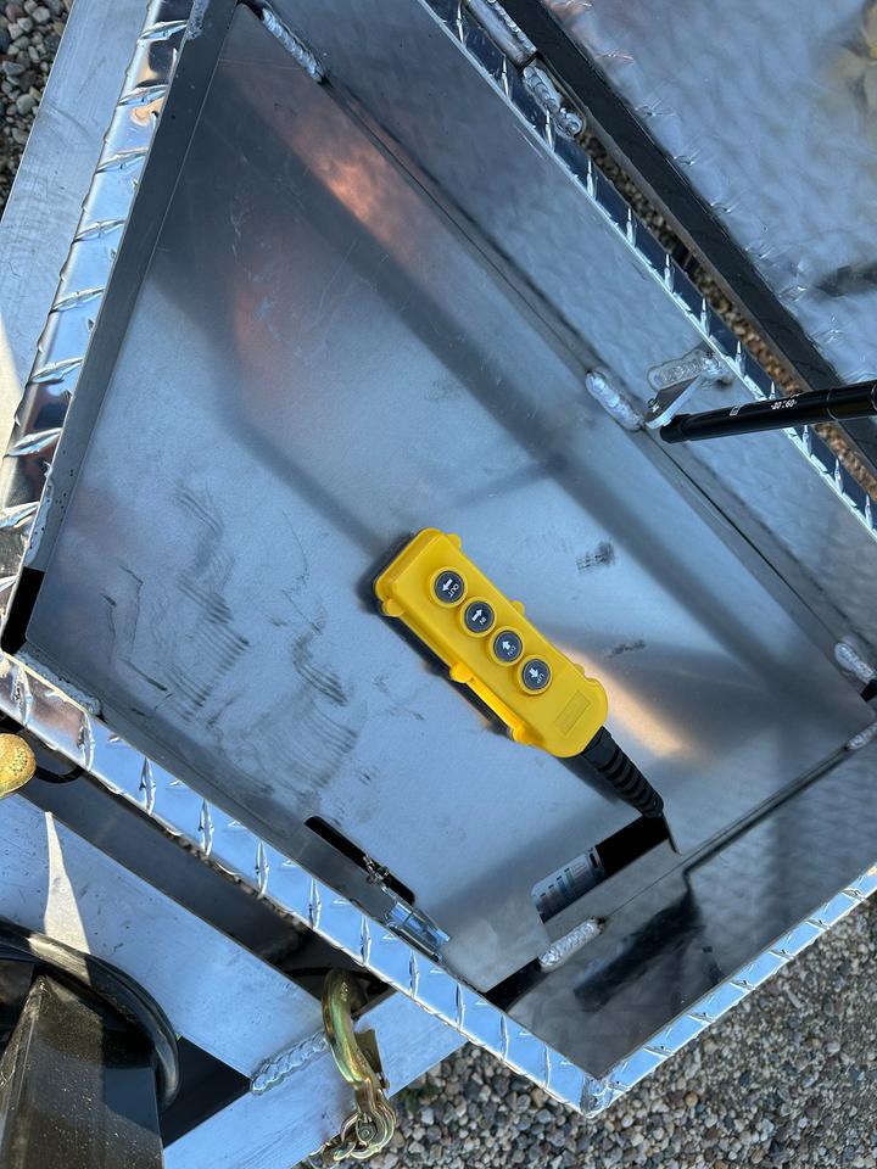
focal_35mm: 24
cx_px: 438
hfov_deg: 56.8
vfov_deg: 71.6
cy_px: 584
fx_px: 811
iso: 80
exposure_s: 1/626
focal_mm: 6.86
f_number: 1.78
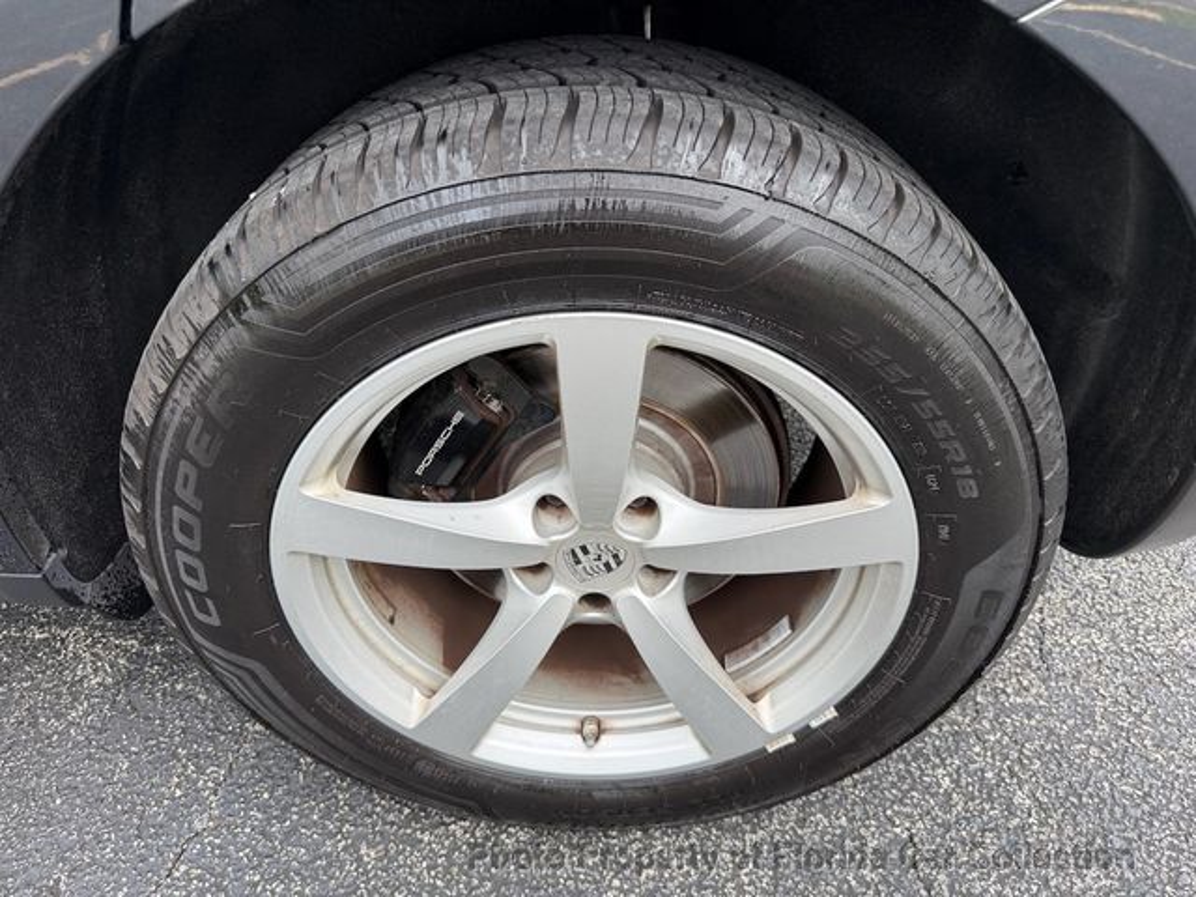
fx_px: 829
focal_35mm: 24
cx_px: 598
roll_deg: -0.7
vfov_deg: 56.8
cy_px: 448
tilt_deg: -38.5
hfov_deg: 71.6
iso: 100
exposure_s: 1/524
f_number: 1.78
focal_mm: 6.76
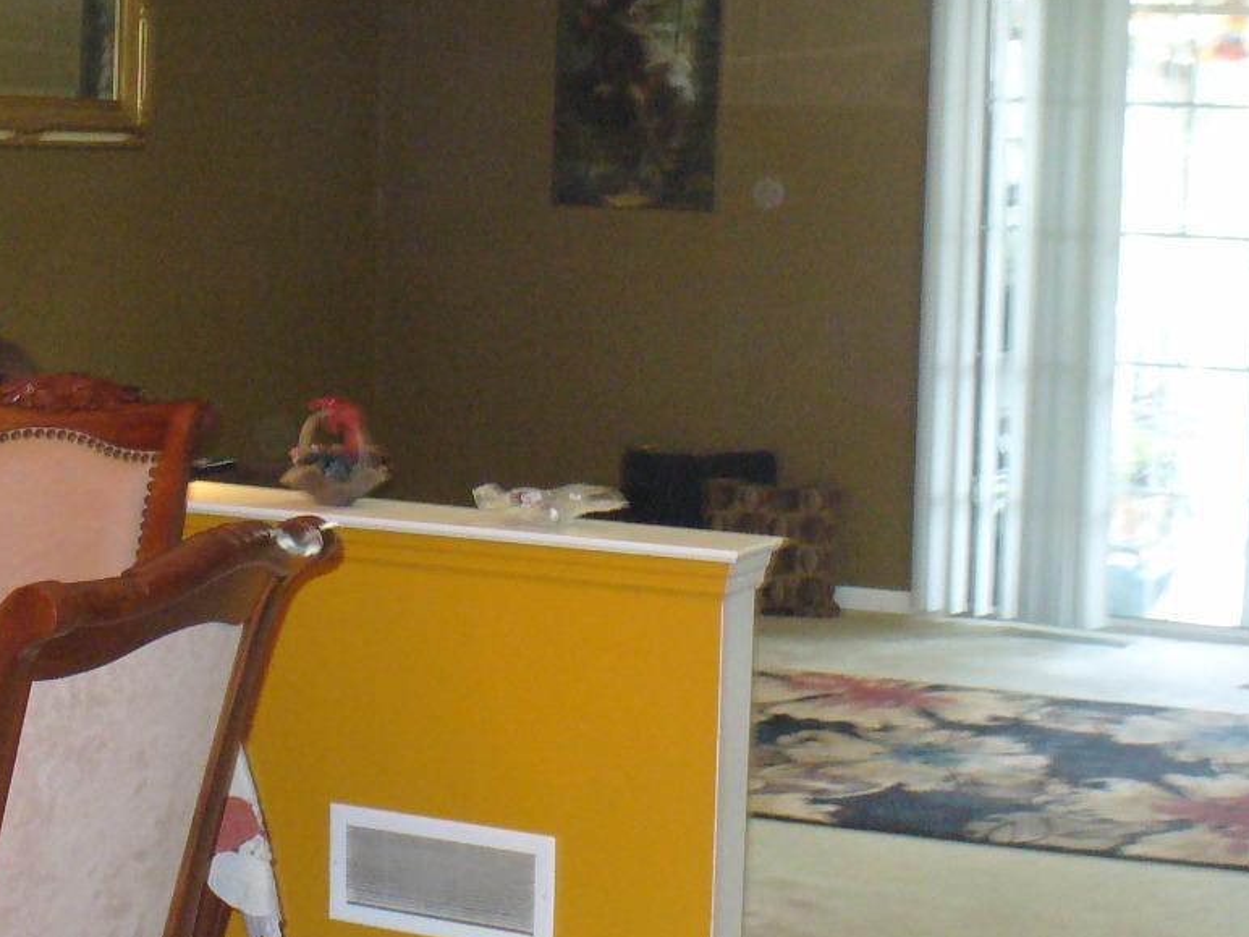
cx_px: 634
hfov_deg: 28.2
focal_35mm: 69
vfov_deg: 21.3
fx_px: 2490
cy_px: 372
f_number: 2.8
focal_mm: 6.1
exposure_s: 1/8
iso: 200
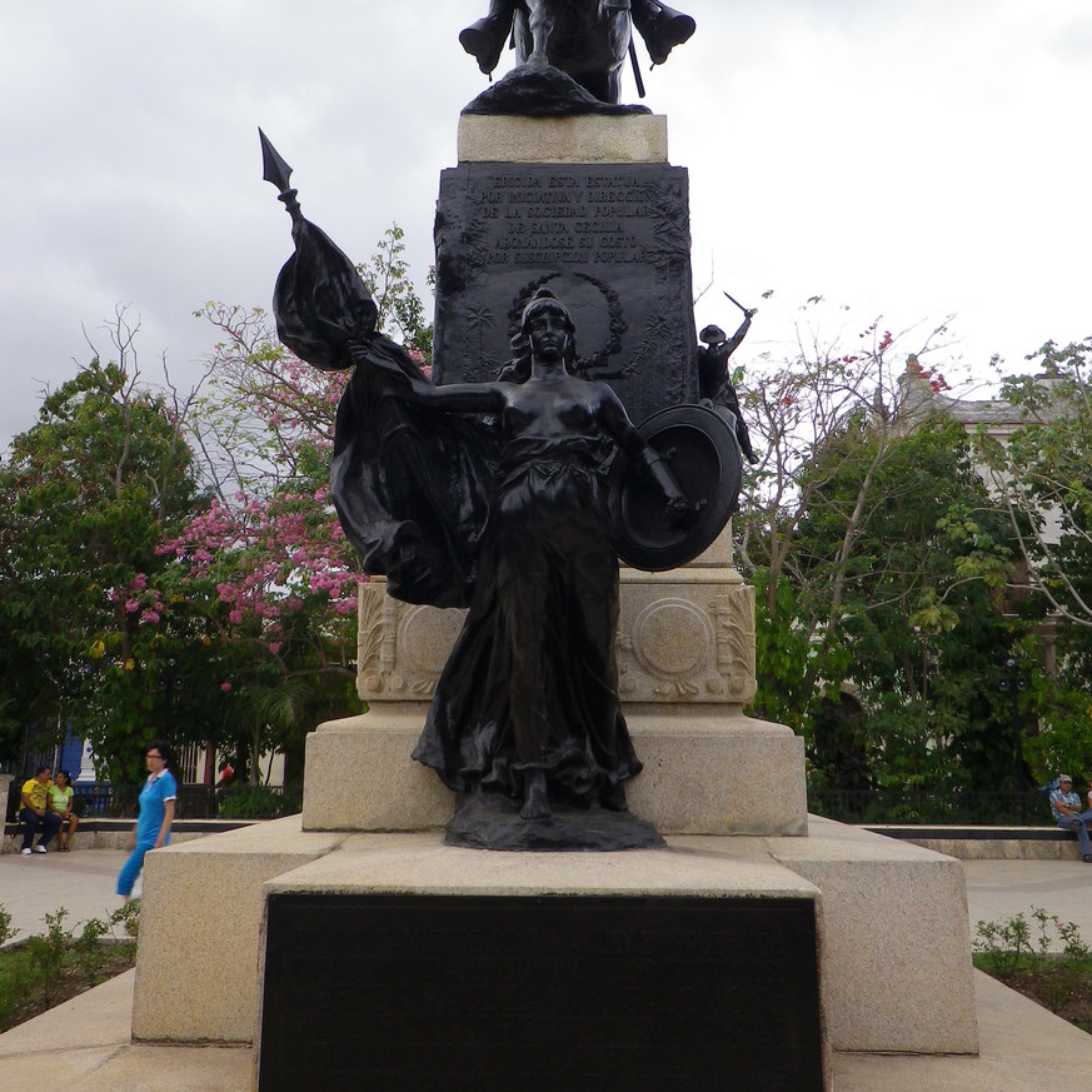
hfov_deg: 48.4
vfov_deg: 48.1
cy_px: 420
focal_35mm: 34
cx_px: 552
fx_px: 1213
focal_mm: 5
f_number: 8.3
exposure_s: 1/50
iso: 80
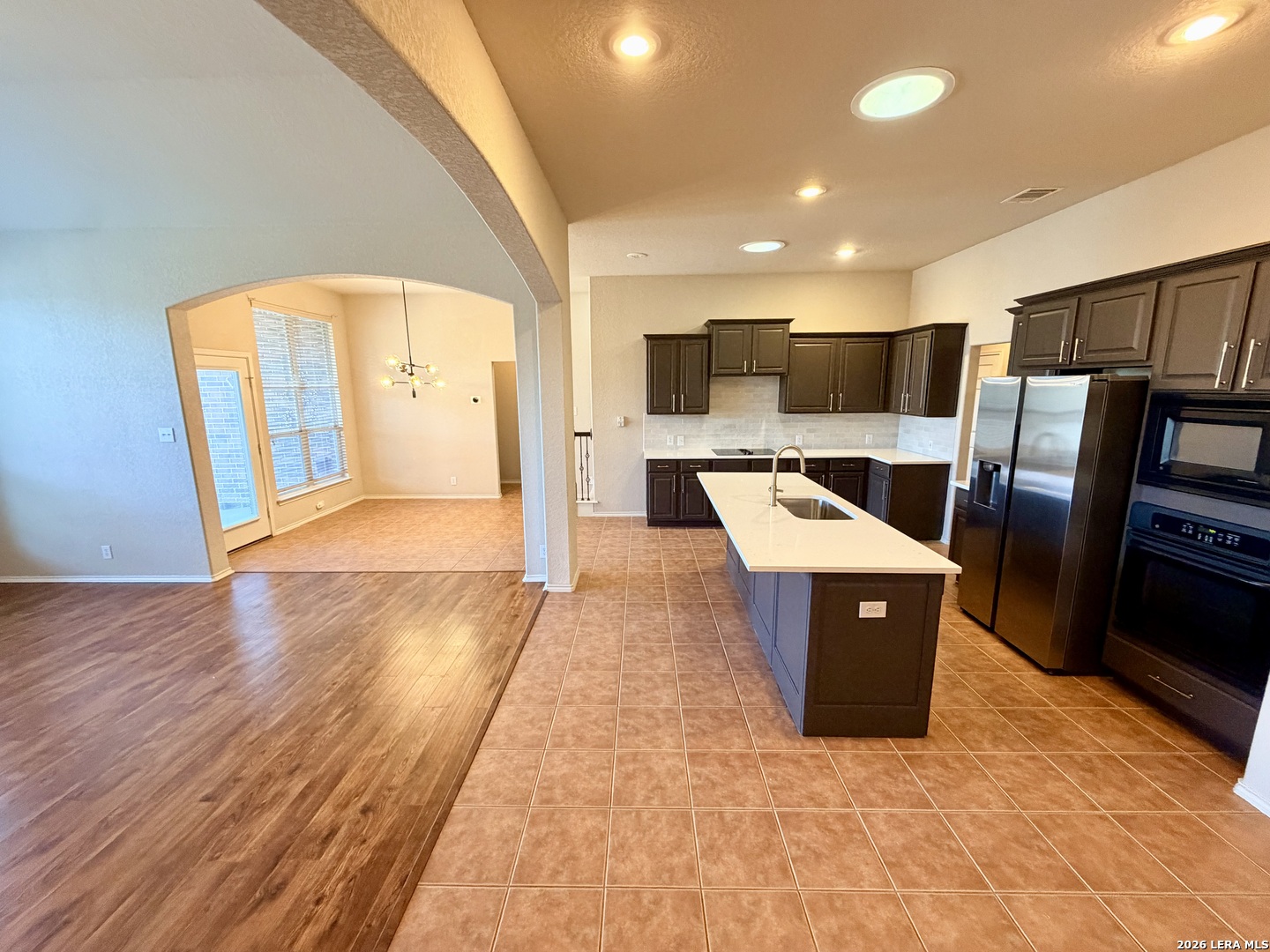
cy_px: 476
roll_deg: +0.4
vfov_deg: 85.7
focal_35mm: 14
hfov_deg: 102.1
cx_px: 635
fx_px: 514
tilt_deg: -10.7
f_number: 2.2
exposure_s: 1/60
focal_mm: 2.22
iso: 500
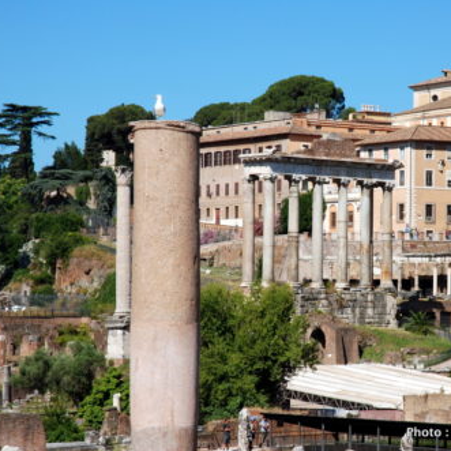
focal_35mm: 135
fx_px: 1990
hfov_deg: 12.9
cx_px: 301
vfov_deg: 12.9
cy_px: 224
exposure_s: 1/100
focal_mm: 70
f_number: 16
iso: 100
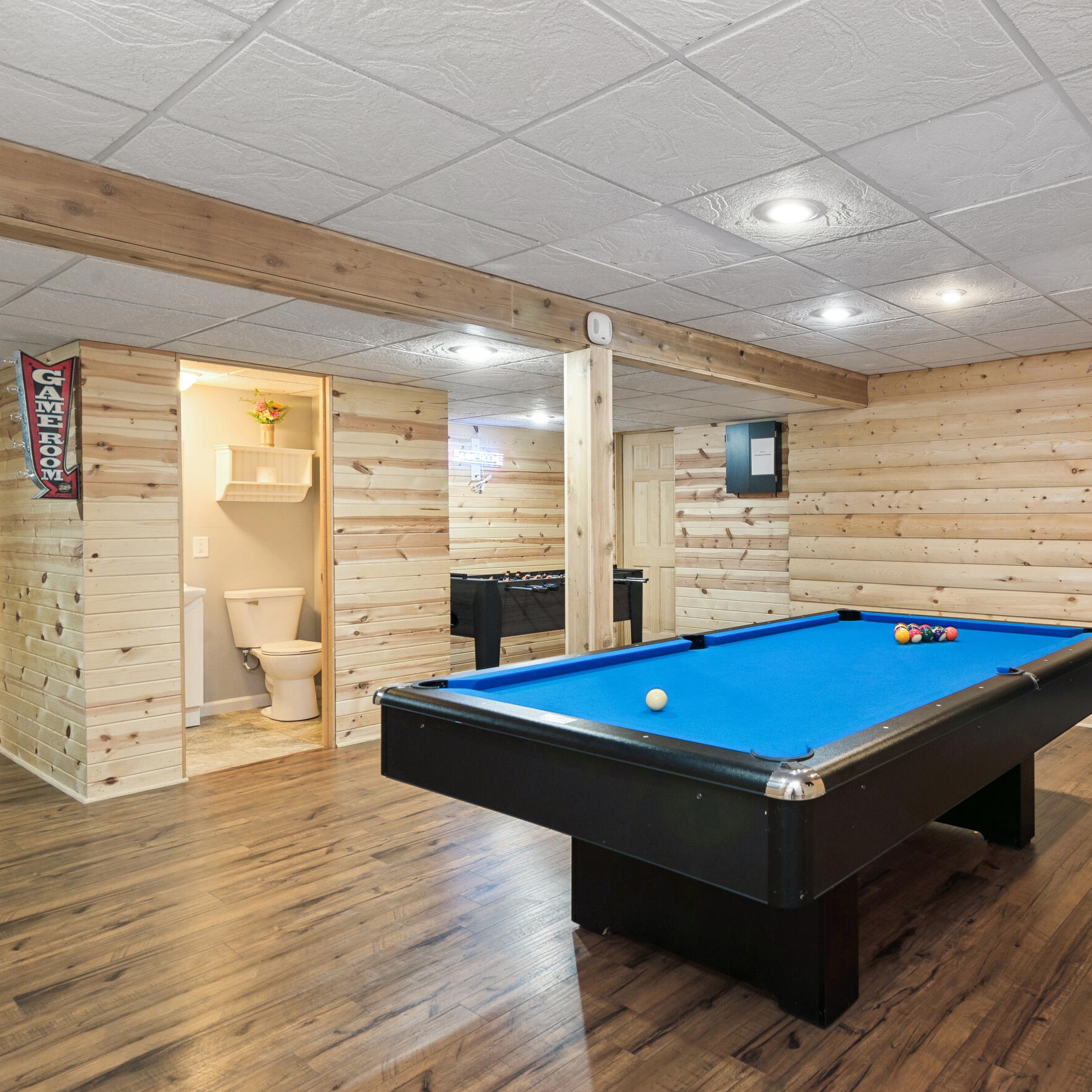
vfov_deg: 67.3
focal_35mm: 23
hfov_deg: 65.3
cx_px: 737
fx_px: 821
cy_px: 544
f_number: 8
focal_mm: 16
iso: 200
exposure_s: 1/3
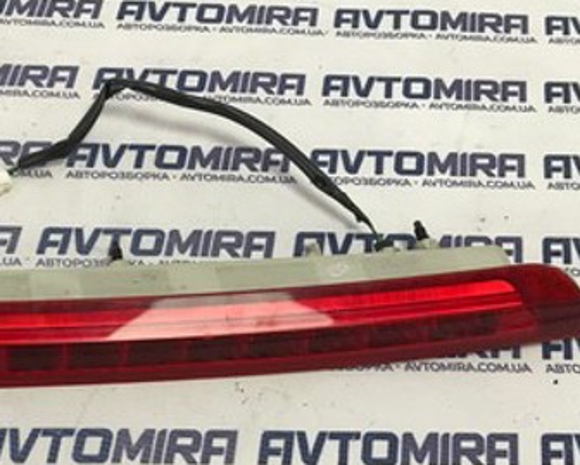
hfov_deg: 34.4
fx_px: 893
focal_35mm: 52
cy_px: 330
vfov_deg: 28.8
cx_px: 85
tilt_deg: -60.3
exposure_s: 1/33
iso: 20
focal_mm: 3.99
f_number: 1.8
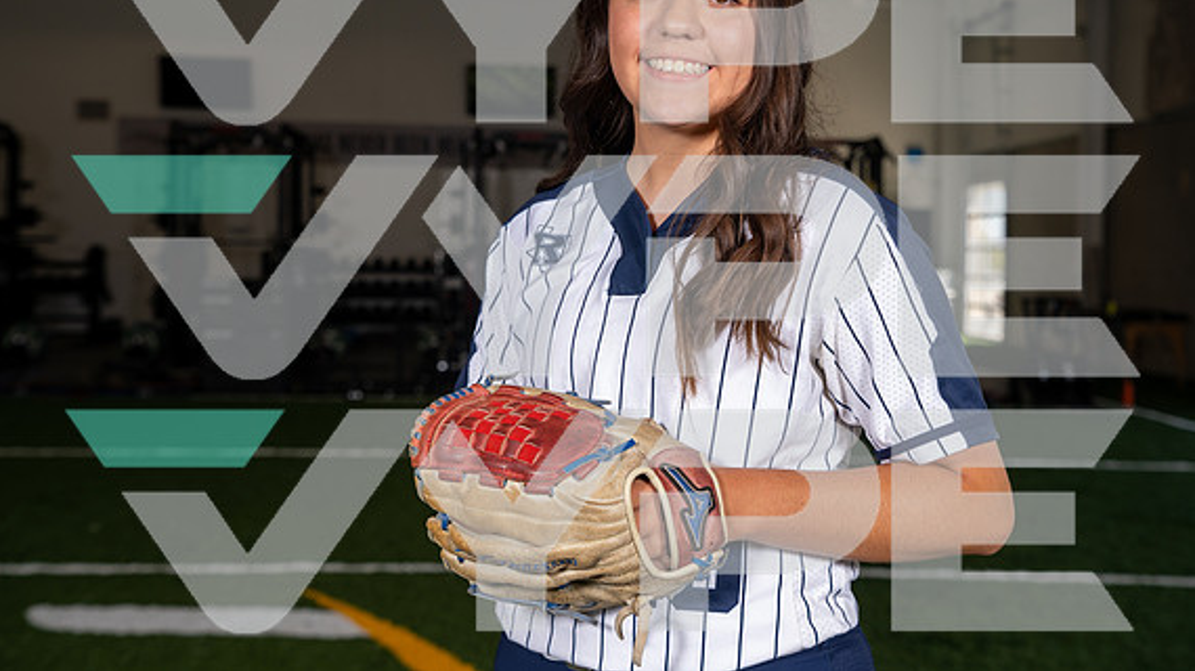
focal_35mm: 64
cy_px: 267
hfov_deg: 32.8
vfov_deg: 18.8
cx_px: 606
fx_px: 2027
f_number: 5.6
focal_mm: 60
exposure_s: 1/200
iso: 200
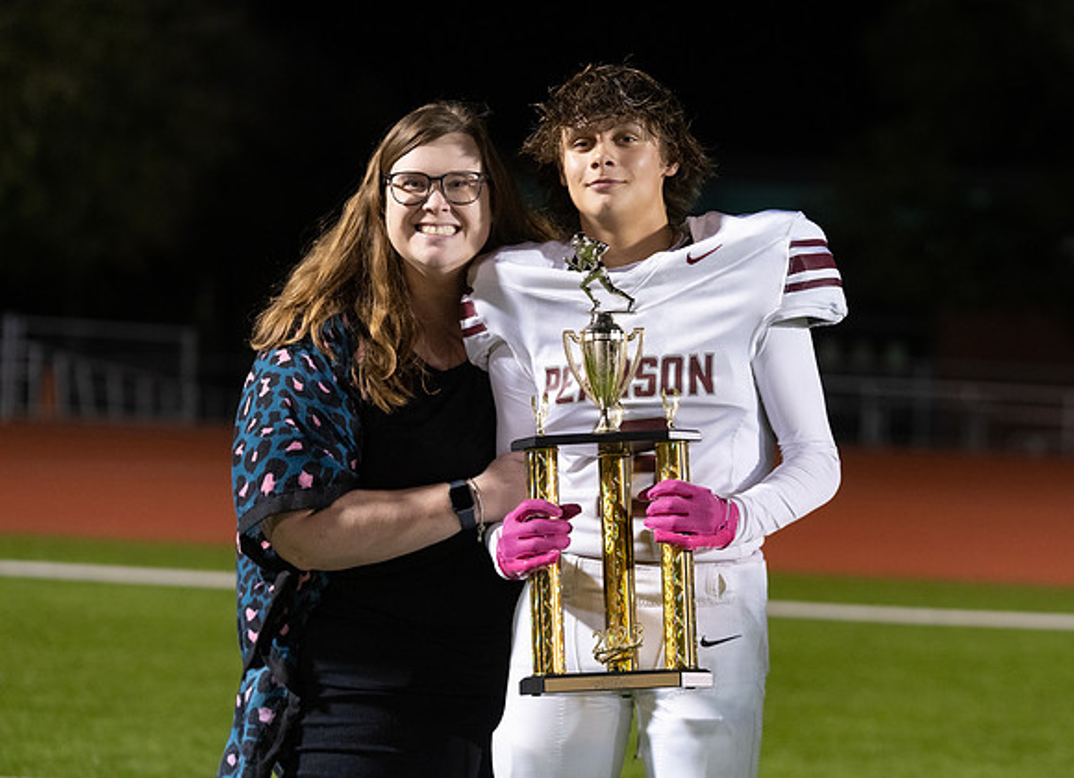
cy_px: 357
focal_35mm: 123
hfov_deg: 16.3
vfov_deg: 11.8
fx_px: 3755
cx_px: 632
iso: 4000
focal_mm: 107
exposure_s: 1/320
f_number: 3.5
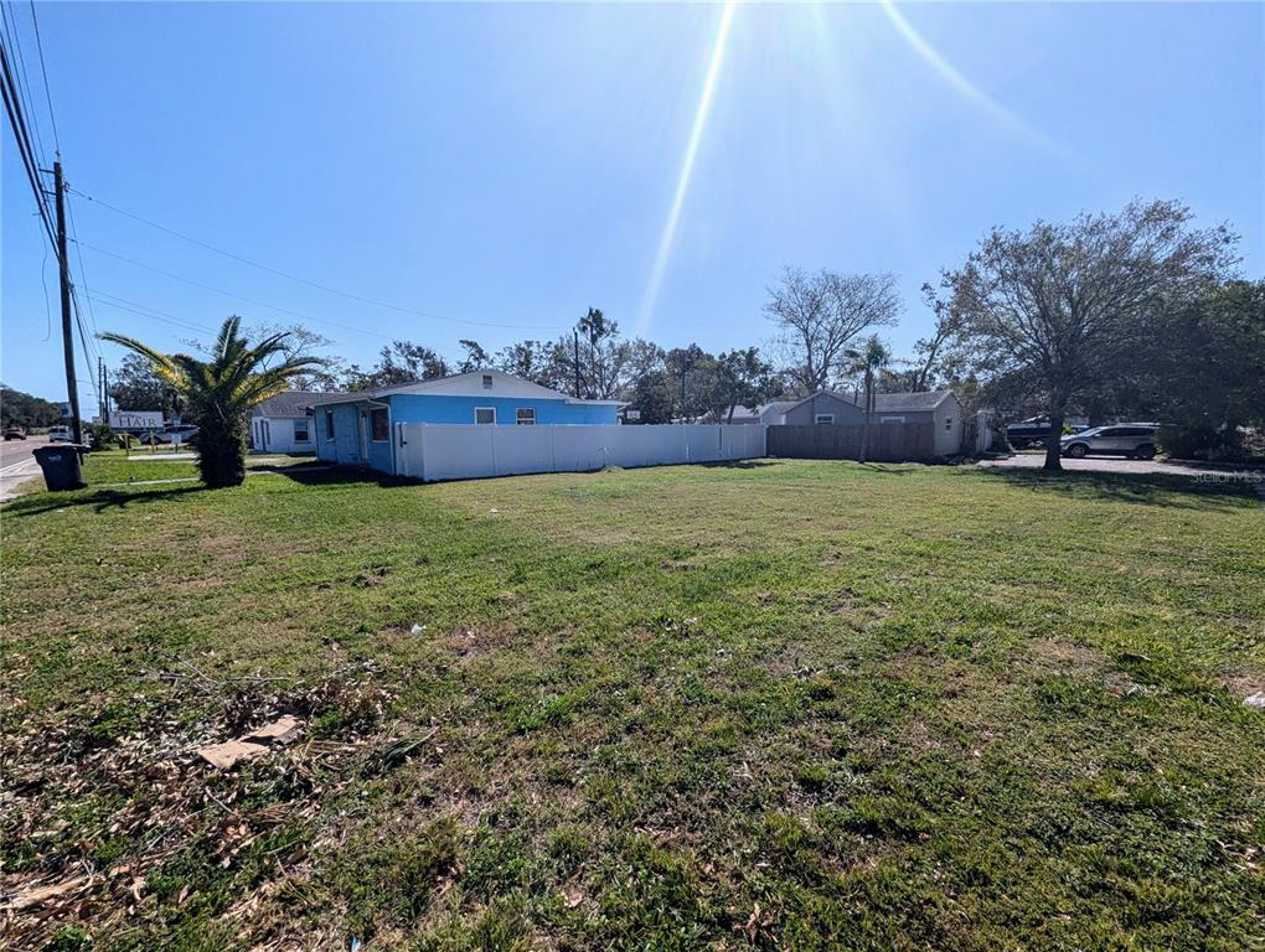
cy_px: 476
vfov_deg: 90.1
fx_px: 476
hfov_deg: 106.1
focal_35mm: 13
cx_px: 632
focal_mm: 1.95
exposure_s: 1/4219
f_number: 2.2
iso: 46
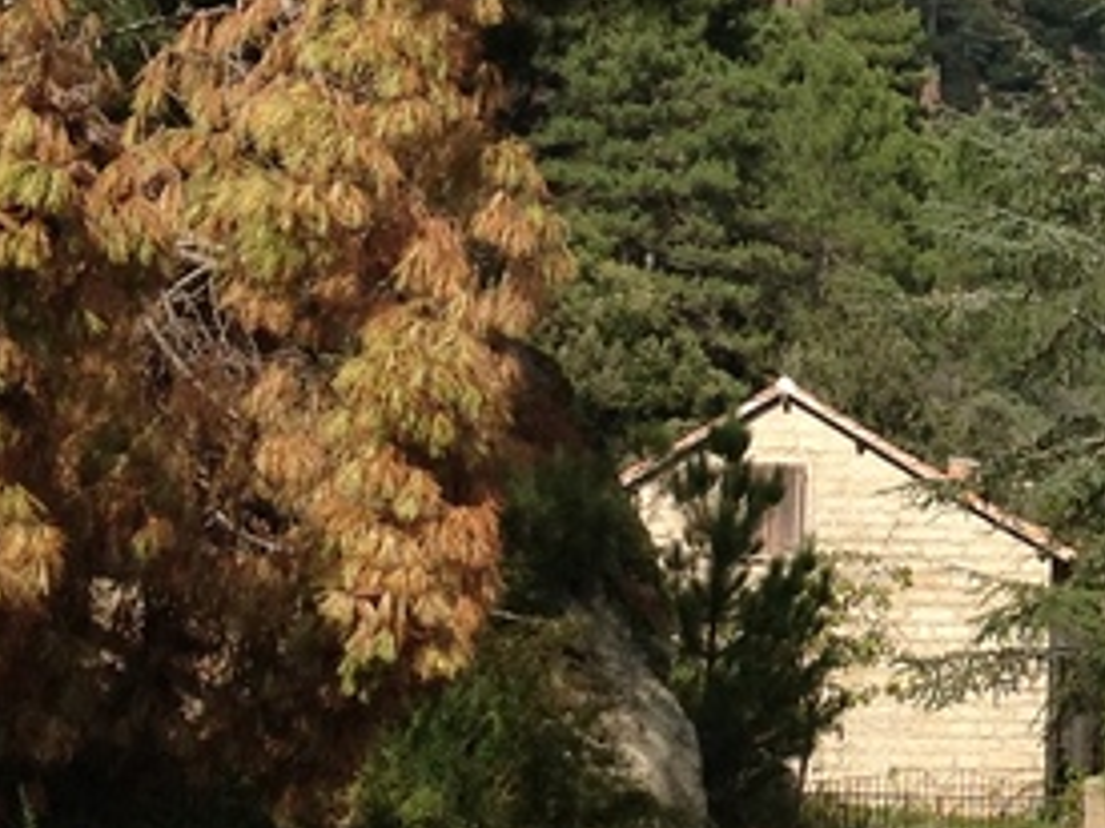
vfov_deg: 9.7
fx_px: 4882
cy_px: 510
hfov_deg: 12.5
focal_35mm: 153
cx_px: 1475
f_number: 2.4
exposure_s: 1/1623
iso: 64
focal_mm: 4.28
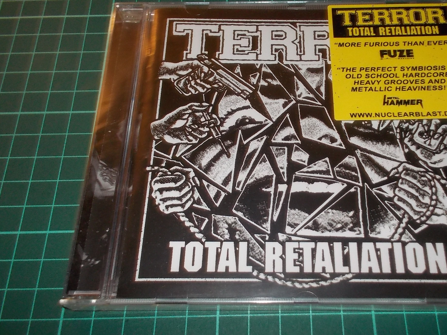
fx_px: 465
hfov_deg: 51.0
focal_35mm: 36
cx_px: 271
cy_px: 177
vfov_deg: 39.7
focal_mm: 4.1
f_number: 3.3
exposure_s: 1/30
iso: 200
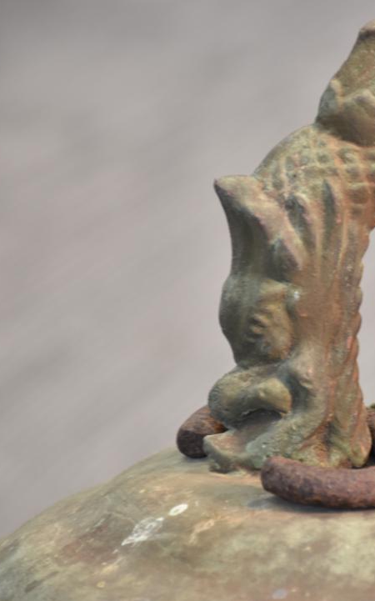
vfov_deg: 6.5
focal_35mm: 322
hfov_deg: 4.1
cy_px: 300
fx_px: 5271
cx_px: 399
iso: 400
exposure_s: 1/15
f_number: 5.6
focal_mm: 140
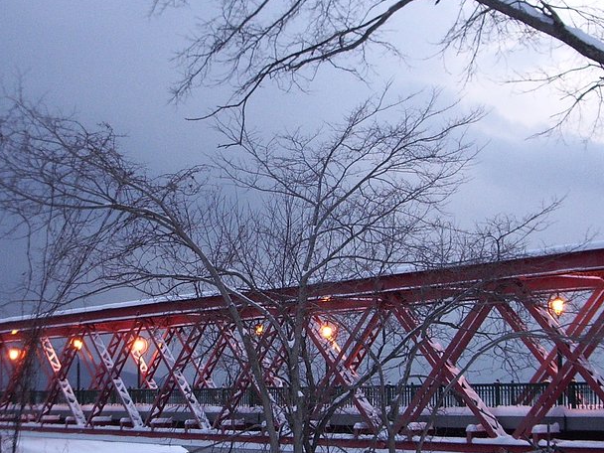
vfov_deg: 21.3
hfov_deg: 28.1
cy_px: 280
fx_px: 1204
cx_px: 254
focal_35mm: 69
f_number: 2.8
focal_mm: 6.8
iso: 200
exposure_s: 1/20
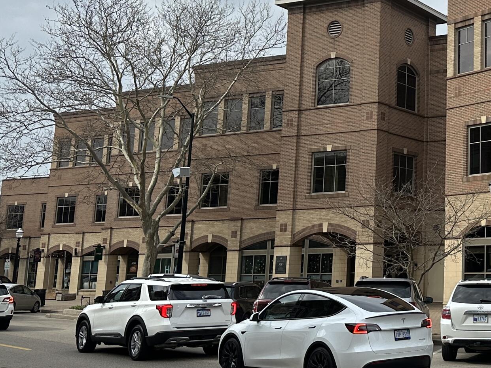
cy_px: 85
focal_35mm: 58
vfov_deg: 24.9
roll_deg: +0.3
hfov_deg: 30.1
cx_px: 530
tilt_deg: +12.7
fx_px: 823
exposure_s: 1/4348
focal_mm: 6.86
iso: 80
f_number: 1.78
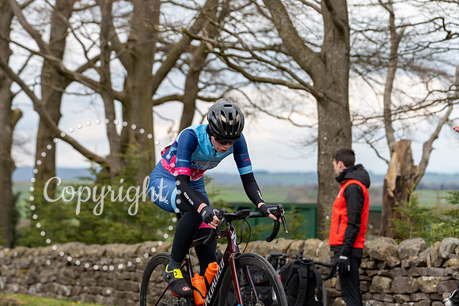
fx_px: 1365
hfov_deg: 19.1
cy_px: 153
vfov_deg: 12.8
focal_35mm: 107
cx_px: 230
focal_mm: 107
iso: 200
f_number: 4
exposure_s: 1/640
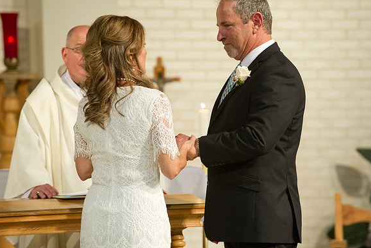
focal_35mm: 202
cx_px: 186
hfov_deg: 10.2
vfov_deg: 6.8
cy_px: 124
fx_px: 2082
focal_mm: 200
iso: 5000
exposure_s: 1/160
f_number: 4
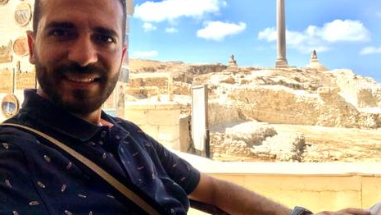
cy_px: 83
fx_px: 364
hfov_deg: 55.3
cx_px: 186
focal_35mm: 36
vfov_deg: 32.7
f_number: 2.2
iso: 20
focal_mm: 2.87
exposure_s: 1/1686
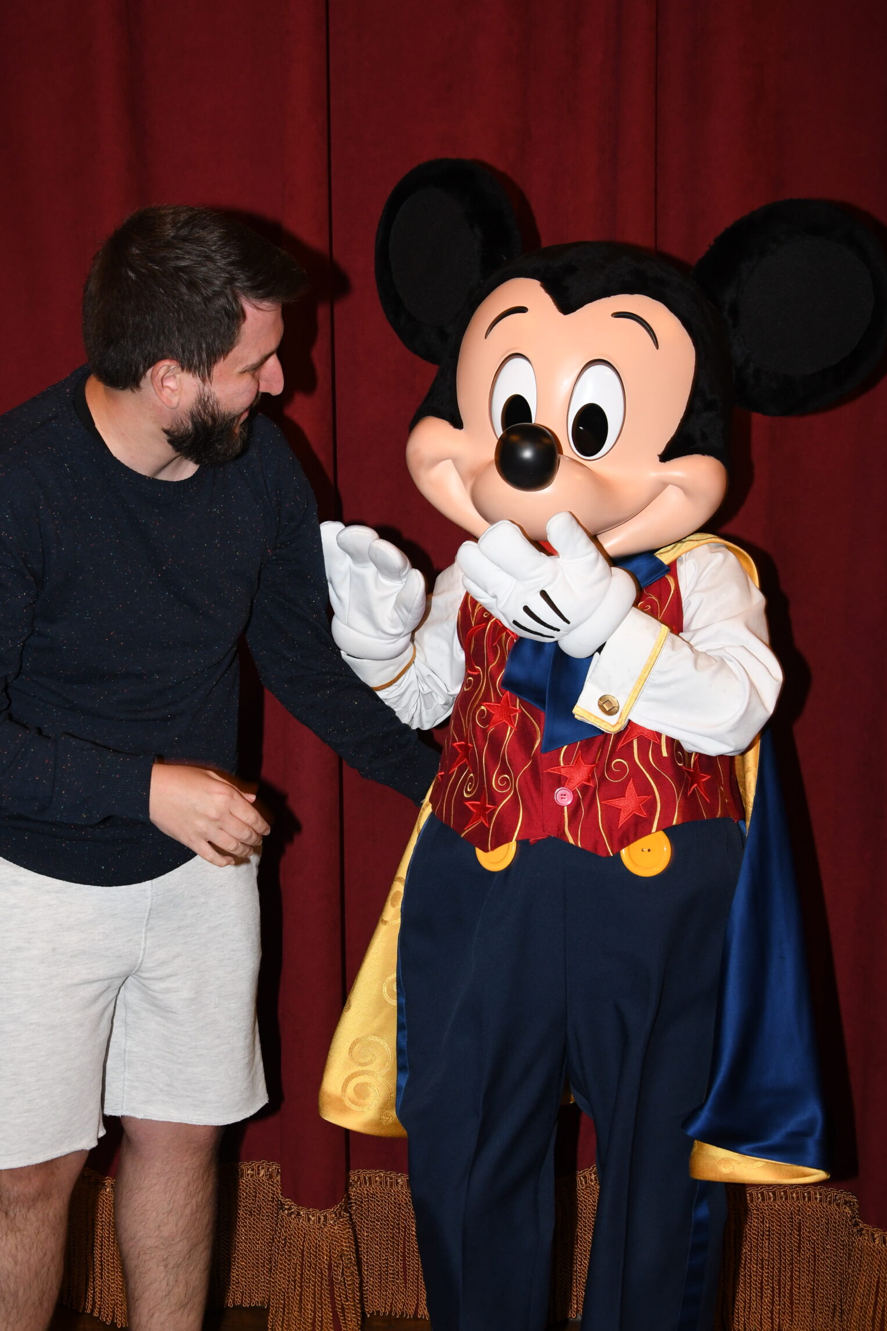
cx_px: 403
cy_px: 607
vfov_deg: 34.5
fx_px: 2143
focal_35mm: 58
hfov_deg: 23.4
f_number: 5.6
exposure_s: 1/125
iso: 1250
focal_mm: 35
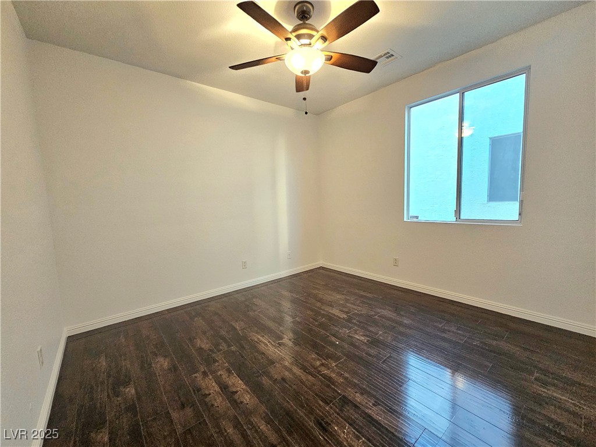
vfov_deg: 89.9
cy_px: 224
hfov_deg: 106.2
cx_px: 298
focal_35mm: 13
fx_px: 224
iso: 400
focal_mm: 2.2
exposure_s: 1/60.2
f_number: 2.2
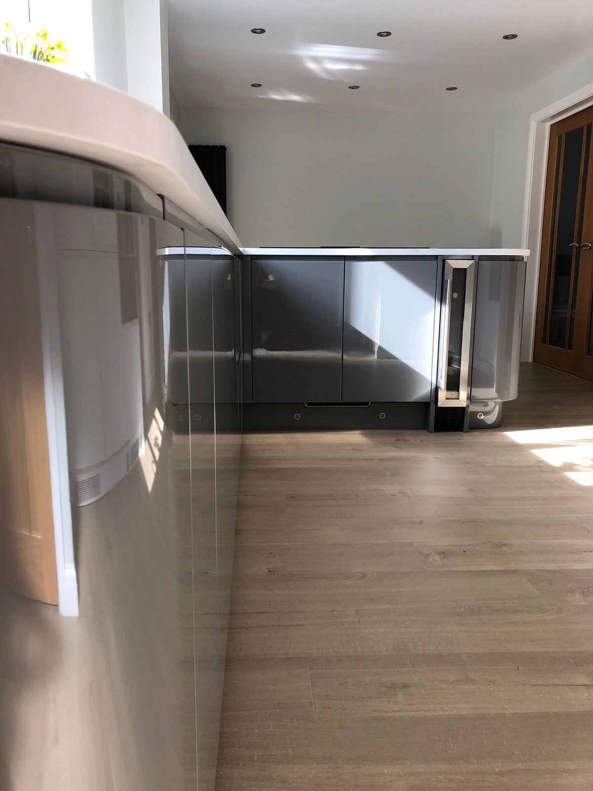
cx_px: 296
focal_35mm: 28
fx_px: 640
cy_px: 396
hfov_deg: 49.7
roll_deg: -2.5
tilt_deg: -10.8
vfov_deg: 63.4
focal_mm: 4
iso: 32
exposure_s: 1/120
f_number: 1.8
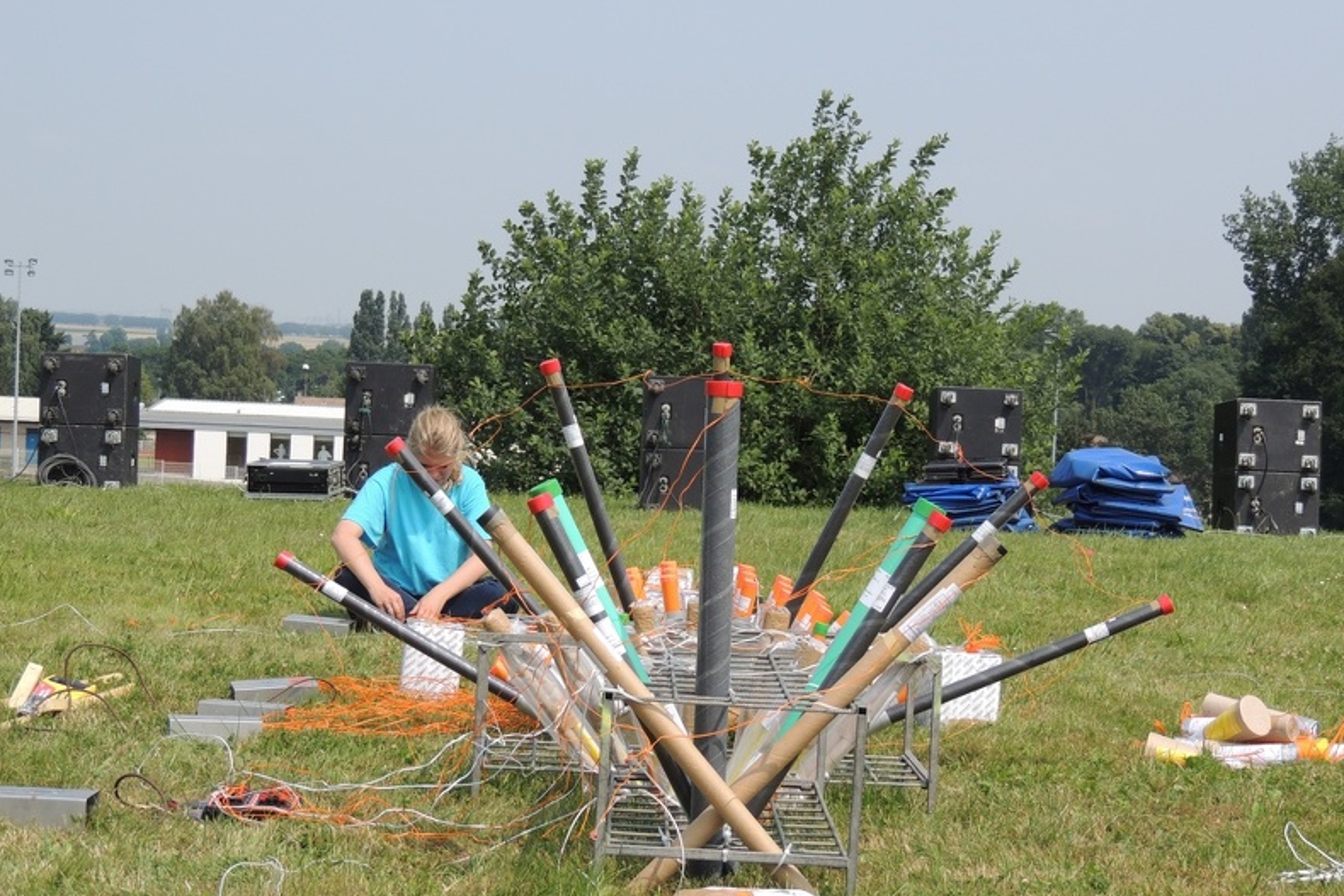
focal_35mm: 79
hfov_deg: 25.7
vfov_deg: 17.3
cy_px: 434
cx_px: 670
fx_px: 2950
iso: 100
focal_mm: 13.3
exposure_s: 1/800
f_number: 3.9
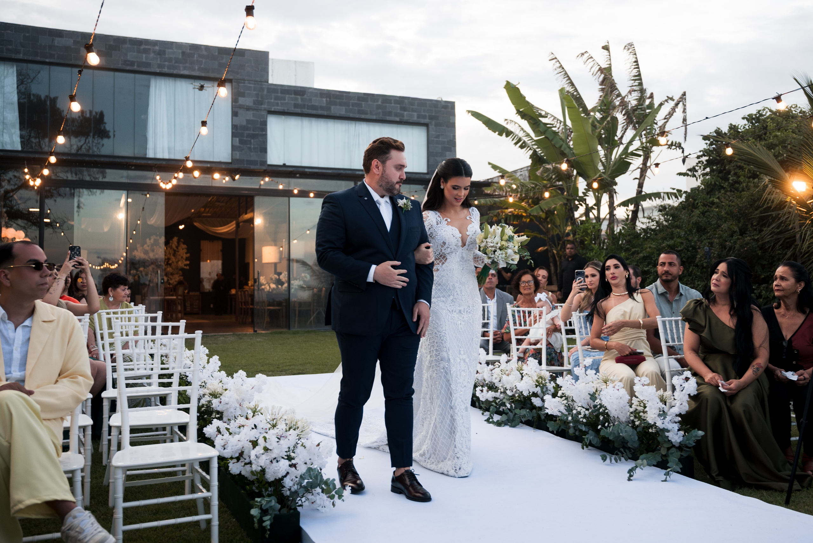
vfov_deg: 38.9
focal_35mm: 34
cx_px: 459
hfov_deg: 55.7
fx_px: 767
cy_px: 256
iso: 250
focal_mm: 28
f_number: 2.8
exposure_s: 1/160
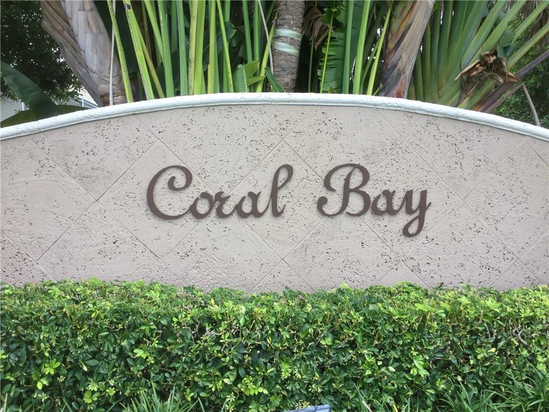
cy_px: 206
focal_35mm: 31
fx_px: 492
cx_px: 274
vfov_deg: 45.4
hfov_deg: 58.4
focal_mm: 3.3
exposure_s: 1/174
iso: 25
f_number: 2.4
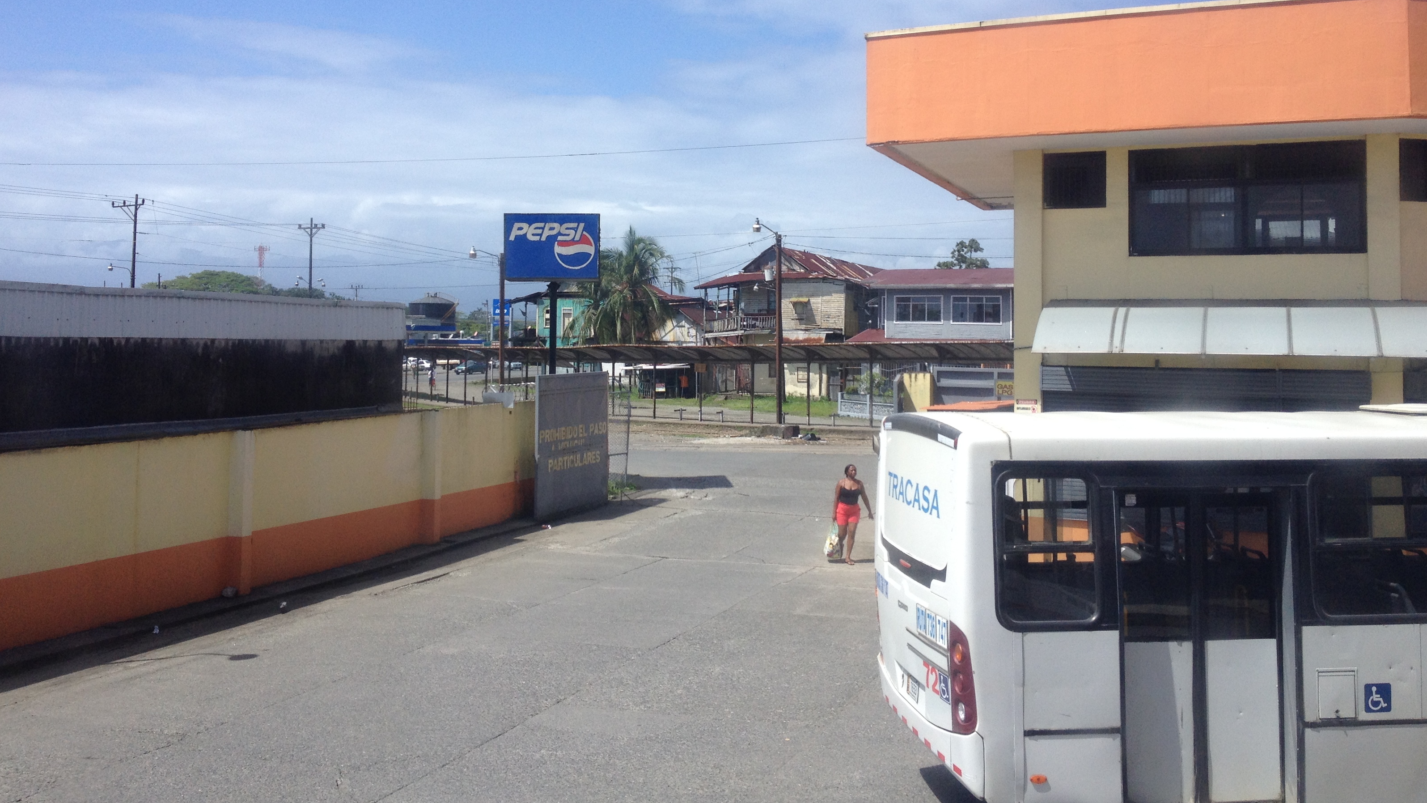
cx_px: 704
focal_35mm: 39
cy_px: 272
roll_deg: -0.5
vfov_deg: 30.2
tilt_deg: -0.1
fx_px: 1476
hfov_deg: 51.6
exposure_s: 1/1104
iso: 50
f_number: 2.4
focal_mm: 4.28
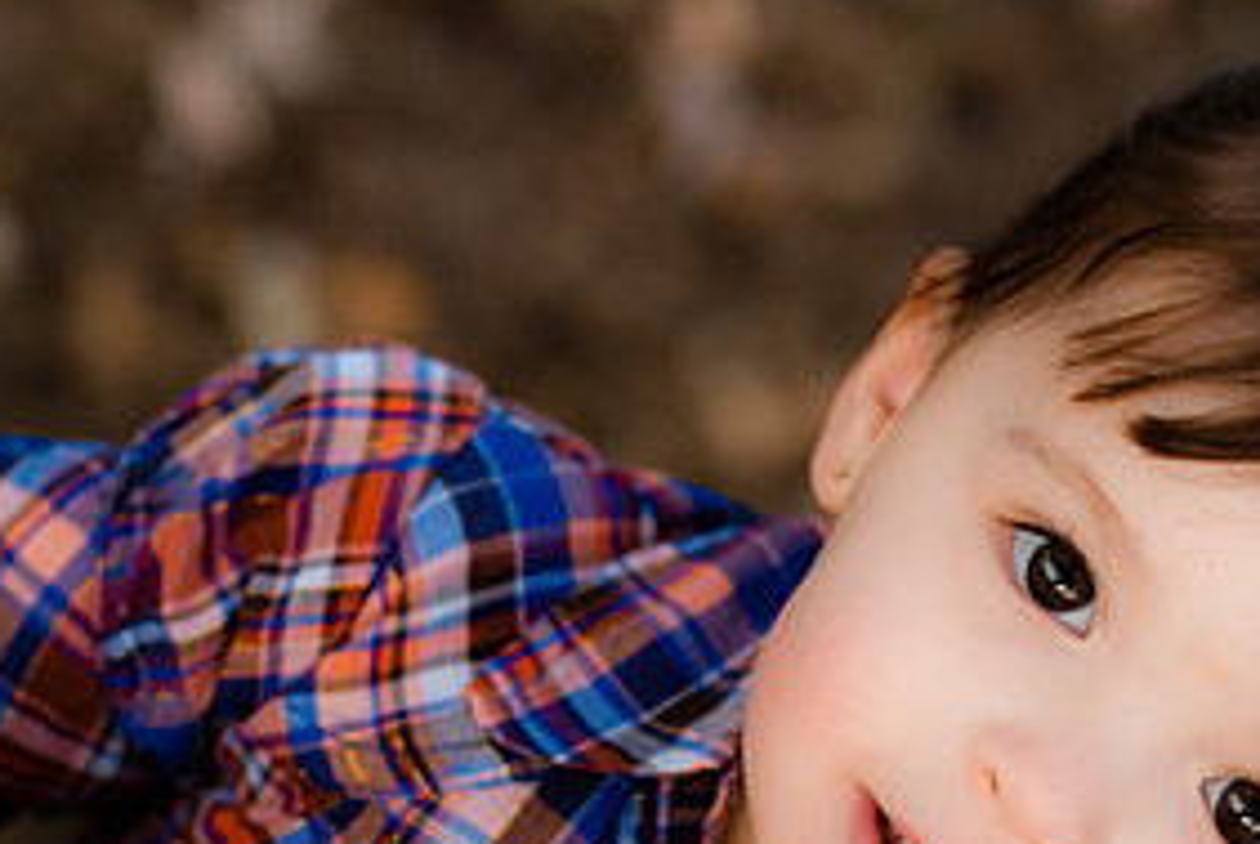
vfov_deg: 8.9
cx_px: 737
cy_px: 701
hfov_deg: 13.3
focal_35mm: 154
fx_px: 5398
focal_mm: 50
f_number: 2.8
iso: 400
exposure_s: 1/200
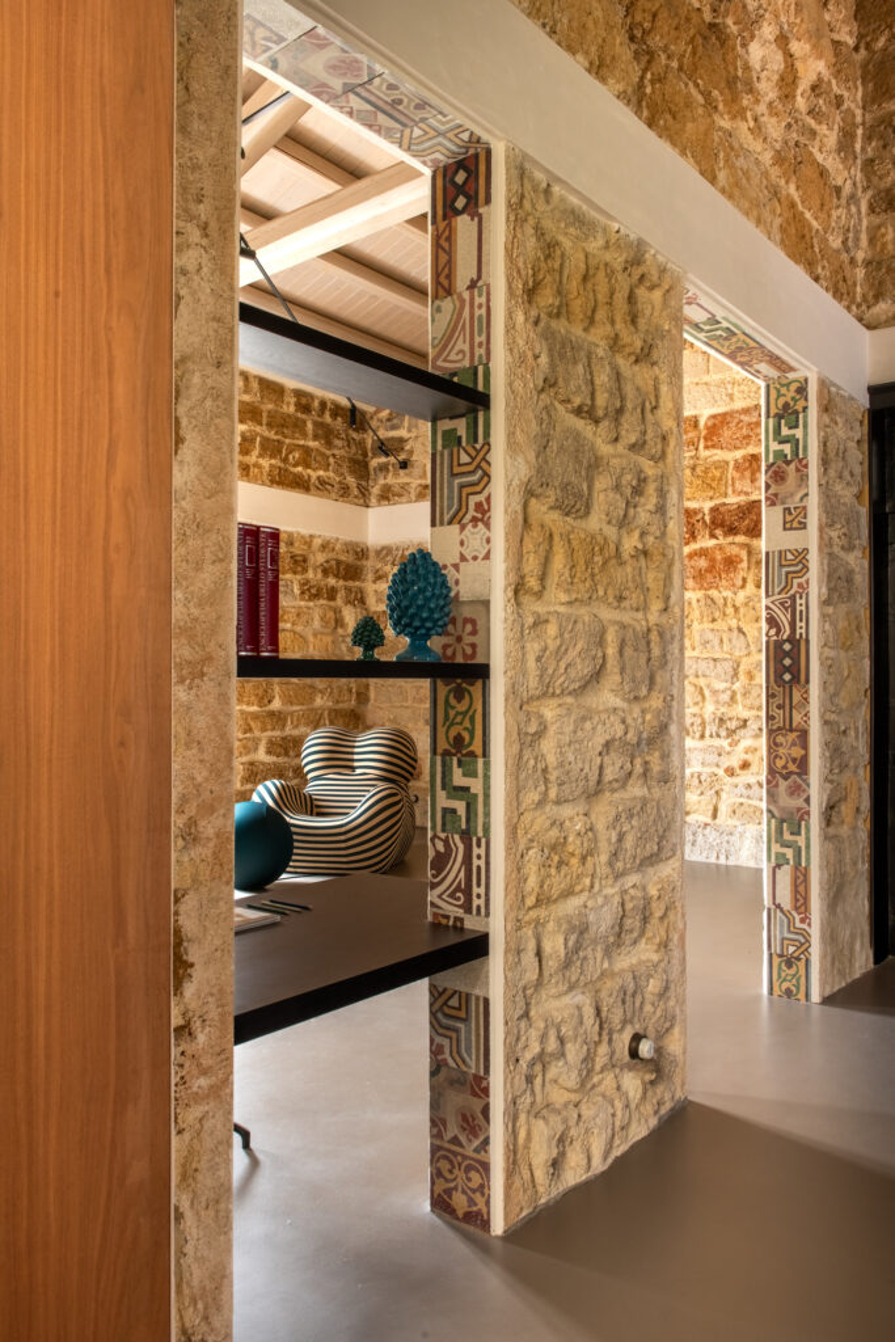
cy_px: 671
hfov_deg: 47.9
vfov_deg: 67.4
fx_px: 1006
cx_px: 448
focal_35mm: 27
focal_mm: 27
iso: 250
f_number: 11
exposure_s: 1/15
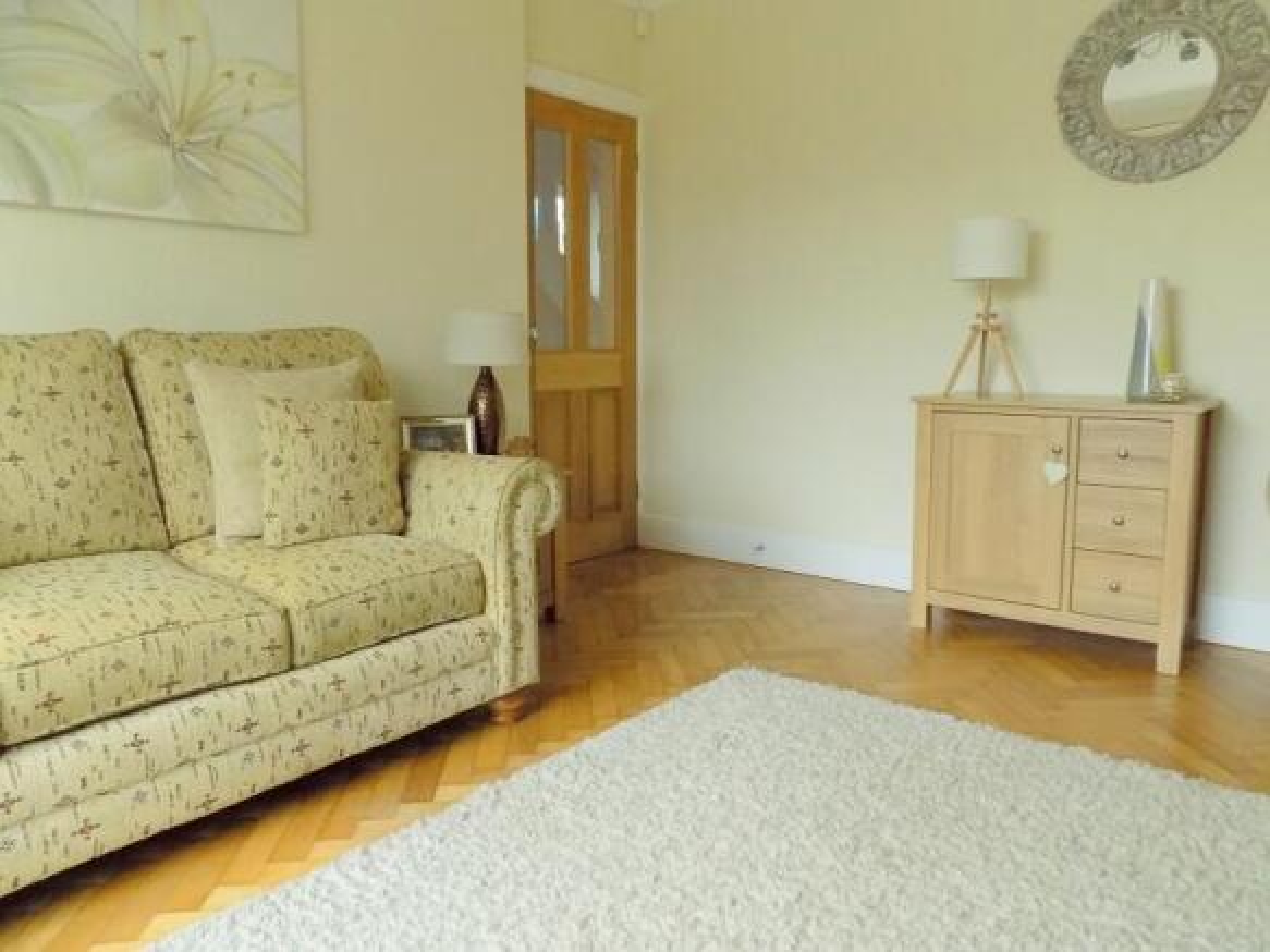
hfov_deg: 73.9
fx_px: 844
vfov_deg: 58.9
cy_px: 476
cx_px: 635
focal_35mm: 23
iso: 400
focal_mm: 4
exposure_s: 1/10
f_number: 3.1
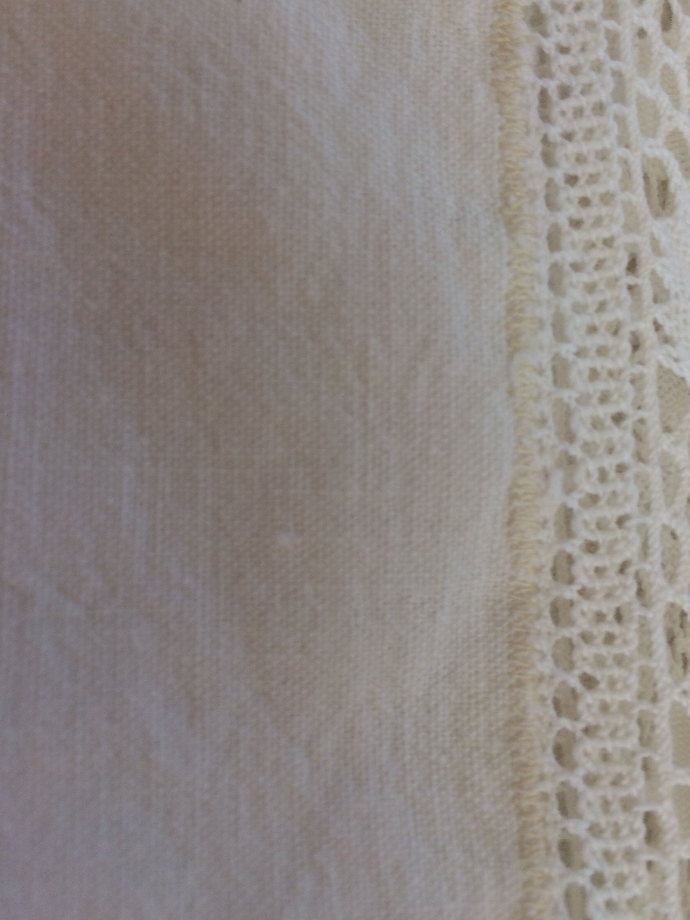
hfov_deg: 46.8
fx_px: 797
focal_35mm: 30
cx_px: 354
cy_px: 446
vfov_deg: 60.0
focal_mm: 4.15
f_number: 2.2
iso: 40
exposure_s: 1/100
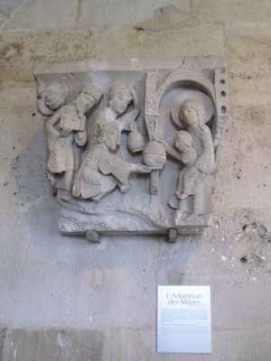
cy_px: 180
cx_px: 136
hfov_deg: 36.8
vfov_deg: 47.9
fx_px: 407
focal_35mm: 39
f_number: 3.1
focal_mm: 6.51
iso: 400
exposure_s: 1/25
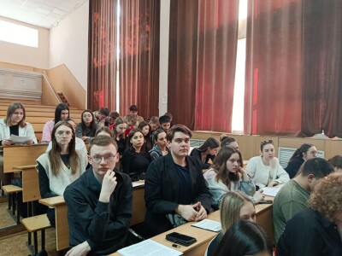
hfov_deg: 71.6
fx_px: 237
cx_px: 171
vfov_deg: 56.8
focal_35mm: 24
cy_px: 128
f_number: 1.7
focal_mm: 5.24
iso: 925
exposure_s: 1/50
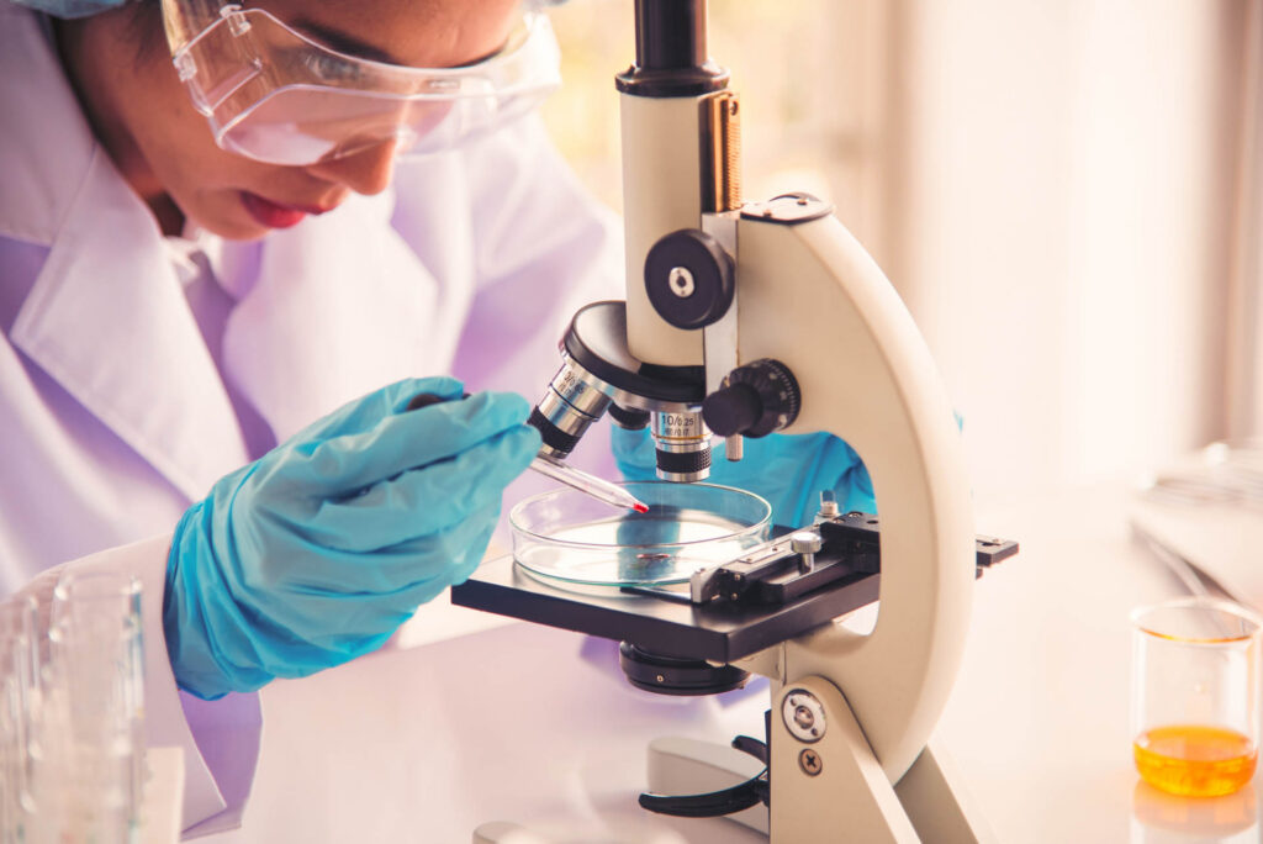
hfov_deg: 17.1
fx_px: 4212
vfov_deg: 11.4
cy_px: 422
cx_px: 632
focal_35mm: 120
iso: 320
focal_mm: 120
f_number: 4
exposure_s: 1/250
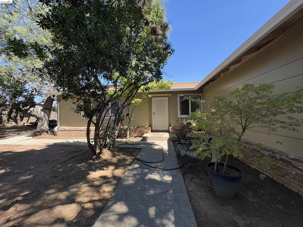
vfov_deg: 85.7
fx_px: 123
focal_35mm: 14
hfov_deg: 102.1
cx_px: 152
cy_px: 114
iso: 64
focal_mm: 2.22
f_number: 2.2
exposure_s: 1/301
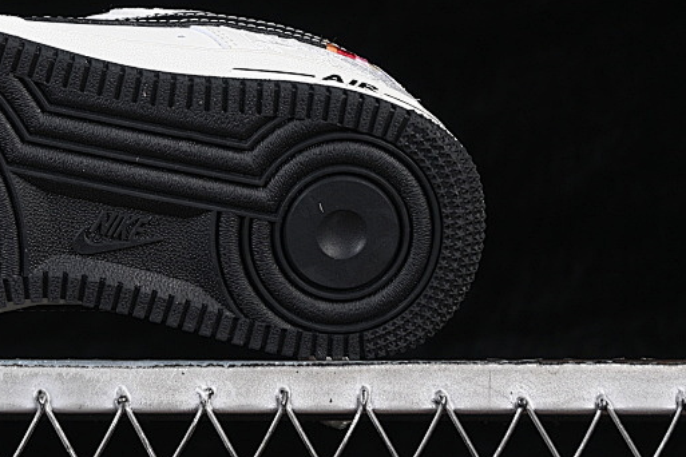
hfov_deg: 12.8
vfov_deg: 8.7
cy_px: 56
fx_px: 3011
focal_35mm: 158
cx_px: -1
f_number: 6.3
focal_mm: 50
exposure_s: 1/60
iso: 160
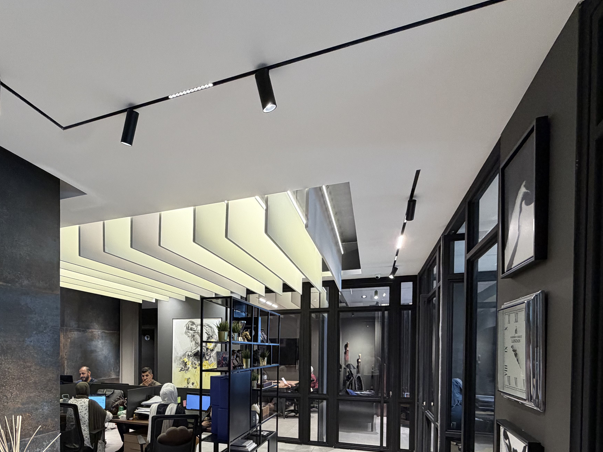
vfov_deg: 55.1
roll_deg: +0.2
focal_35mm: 23
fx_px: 401
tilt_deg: -0.3
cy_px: 357
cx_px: 199
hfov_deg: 71.6
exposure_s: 1/50
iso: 250
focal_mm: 2.22
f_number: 2.2
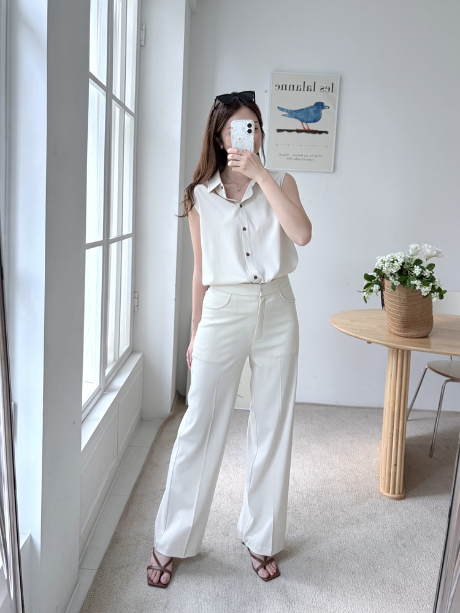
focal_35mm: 26
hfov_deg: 53.1
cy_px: 306
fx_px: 461
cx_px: 230
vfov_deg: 67.3
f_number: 1.6
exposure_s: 1/120
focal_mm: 5.96
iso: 64
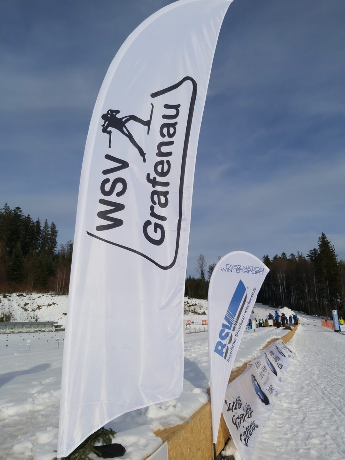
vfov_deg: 67.3
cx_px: 172
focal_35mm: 26
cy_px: 230
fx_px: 346
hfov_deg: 53.1
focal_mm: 3.92
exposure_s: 1/3001
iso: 64
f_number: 1.7
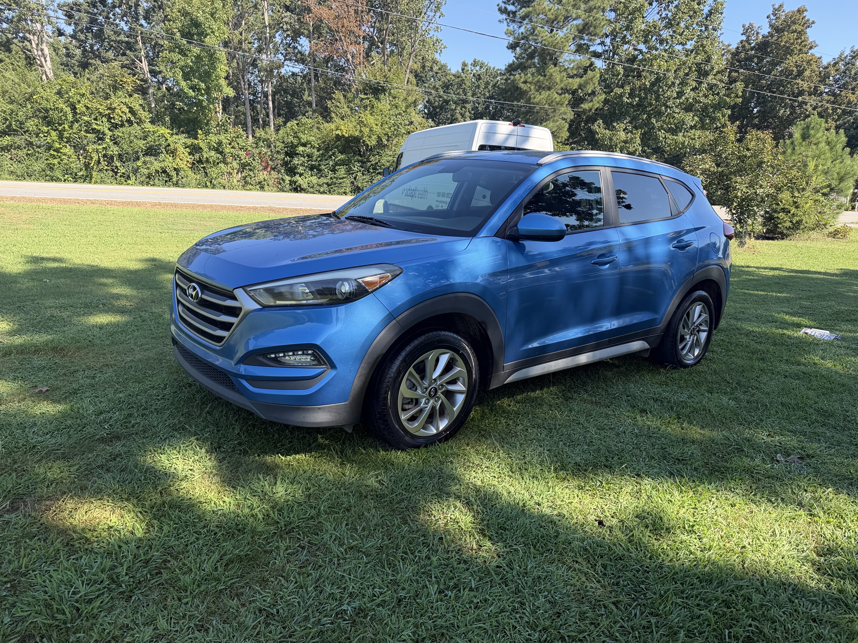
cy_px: 322
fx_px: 595
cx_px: 429
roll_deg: -4.5
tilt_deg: -9.9
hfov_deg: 71.6
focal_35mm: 24
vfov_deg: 56.8
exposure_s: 1/1211
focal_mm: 6.76
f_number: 1.78
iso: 100
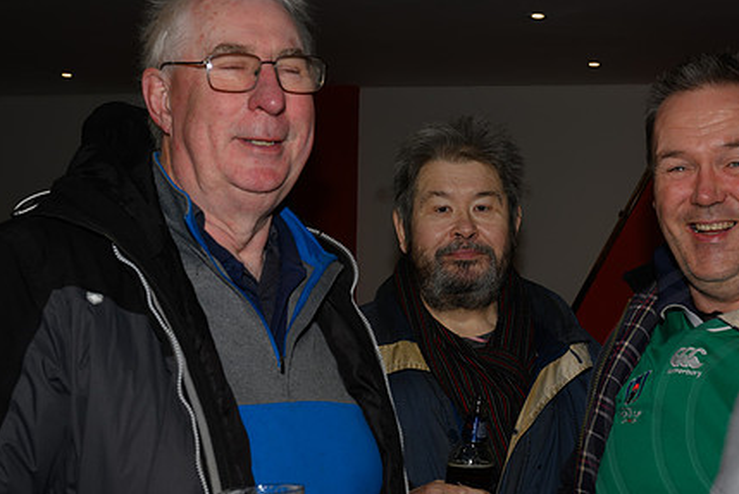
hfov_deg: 32.7
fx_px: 1253
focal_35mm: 61
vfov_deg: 22.3
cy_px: 295
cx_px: 463
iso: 64
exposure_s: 1/60
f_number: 7.1
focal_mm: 41
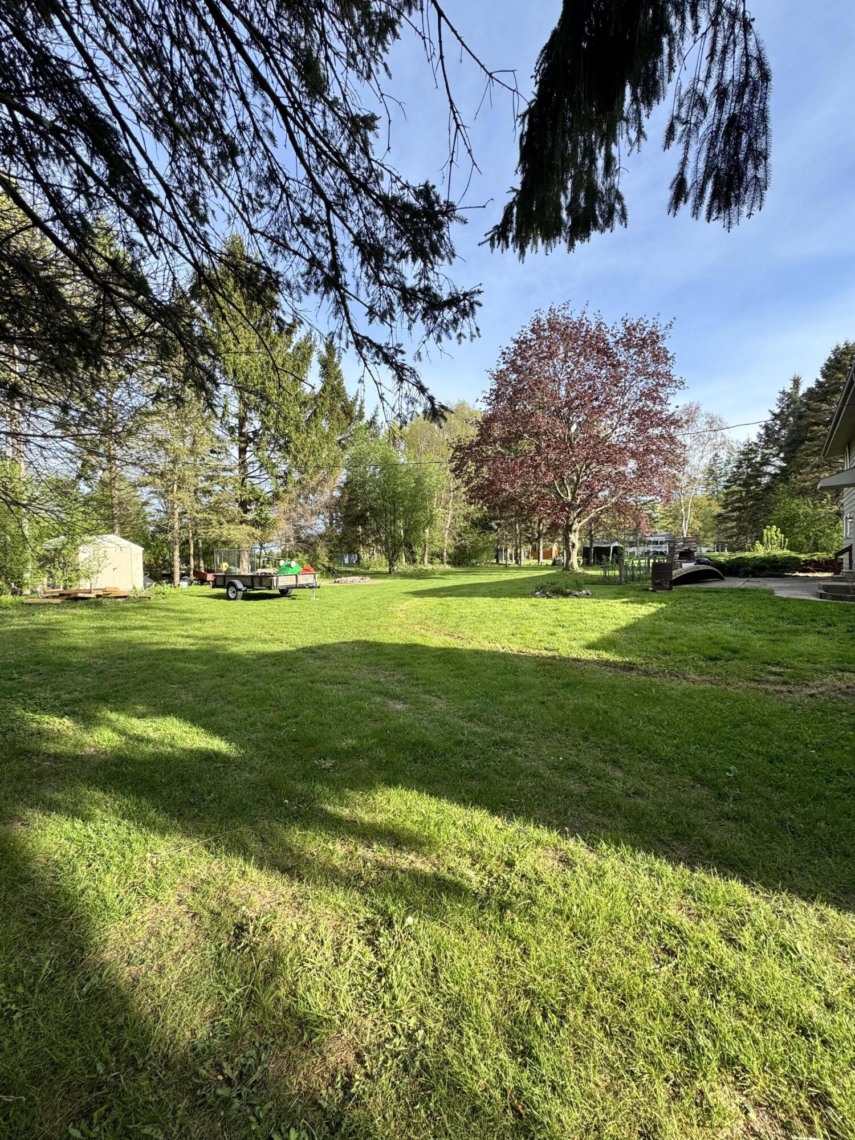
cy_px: 570
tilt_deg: -1.6
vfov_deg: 102.1
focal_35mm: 14
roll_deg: +0.4
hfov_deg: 85.7
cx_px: 428
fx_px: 461
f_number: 2.2
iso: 40
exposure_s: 1/464
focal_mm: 2.22
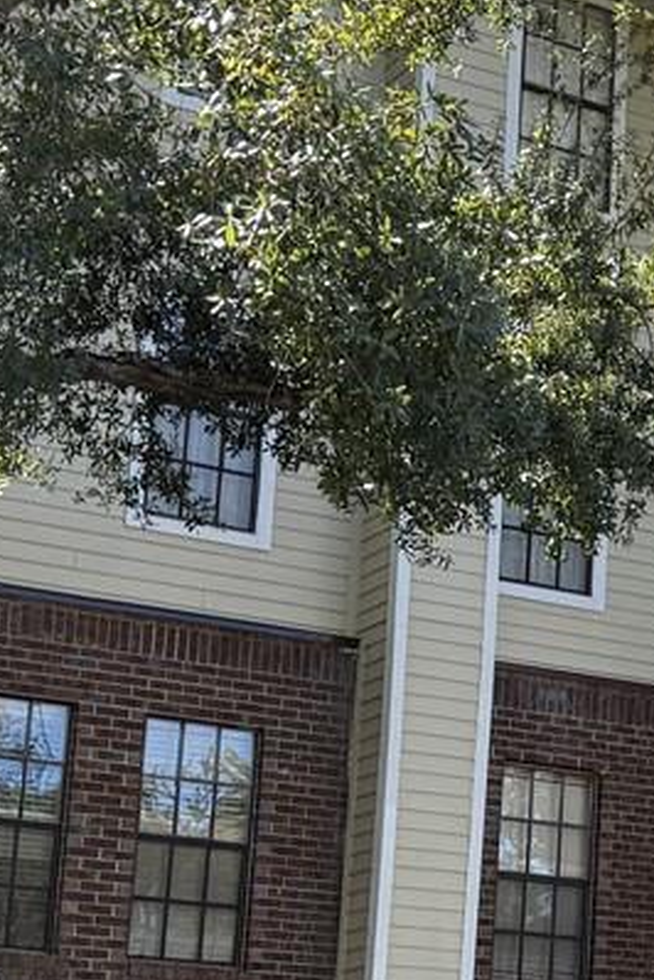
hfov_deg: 12.8
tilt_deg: +12.2
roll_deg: +0.0
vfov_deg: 20.2
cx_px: 1045
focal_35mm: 100
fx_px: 2725
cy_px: 779
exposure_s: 1/868
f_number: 1.78
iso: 100
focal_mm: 6.76
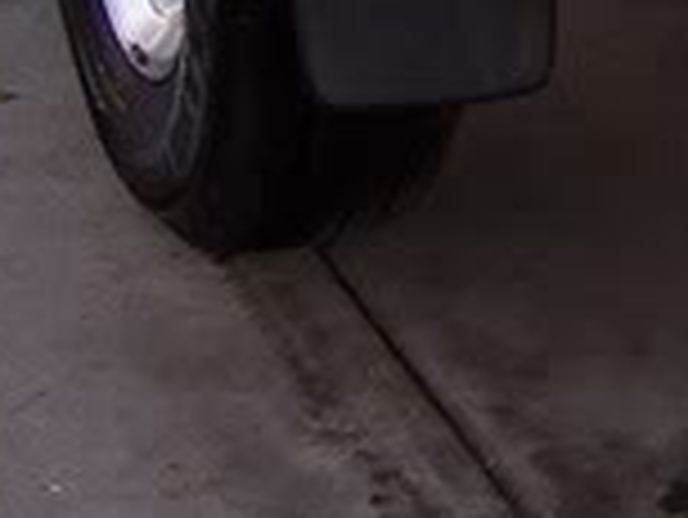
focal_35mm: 188
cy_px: -419
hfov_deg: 10.3
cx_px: 944
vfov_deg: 7.7
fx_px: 3739
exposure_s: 1/60
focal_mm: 6
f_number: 3
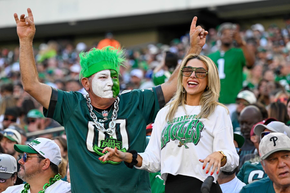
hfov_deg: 11.7
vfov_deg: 7.8
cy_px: 96
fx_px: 1410
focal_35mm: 175
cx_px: 145
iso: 1250
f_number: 4
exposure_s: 1/2000
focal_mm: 175
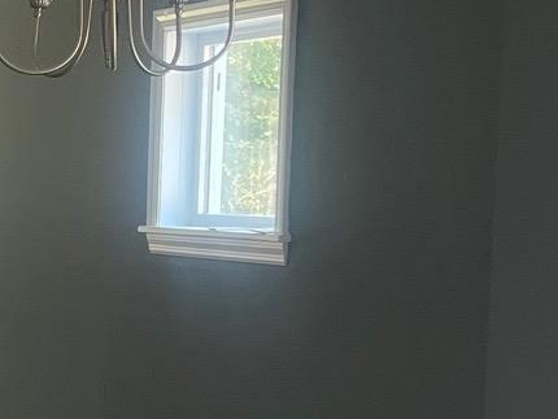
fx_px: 1919
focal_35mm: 119
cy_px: 388
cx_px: -280
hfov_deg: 15.3
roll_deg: -0.8
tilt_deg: -7.6
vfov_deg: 12.4
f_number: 1.6
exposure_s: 1/121
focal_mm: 5.1
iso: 125
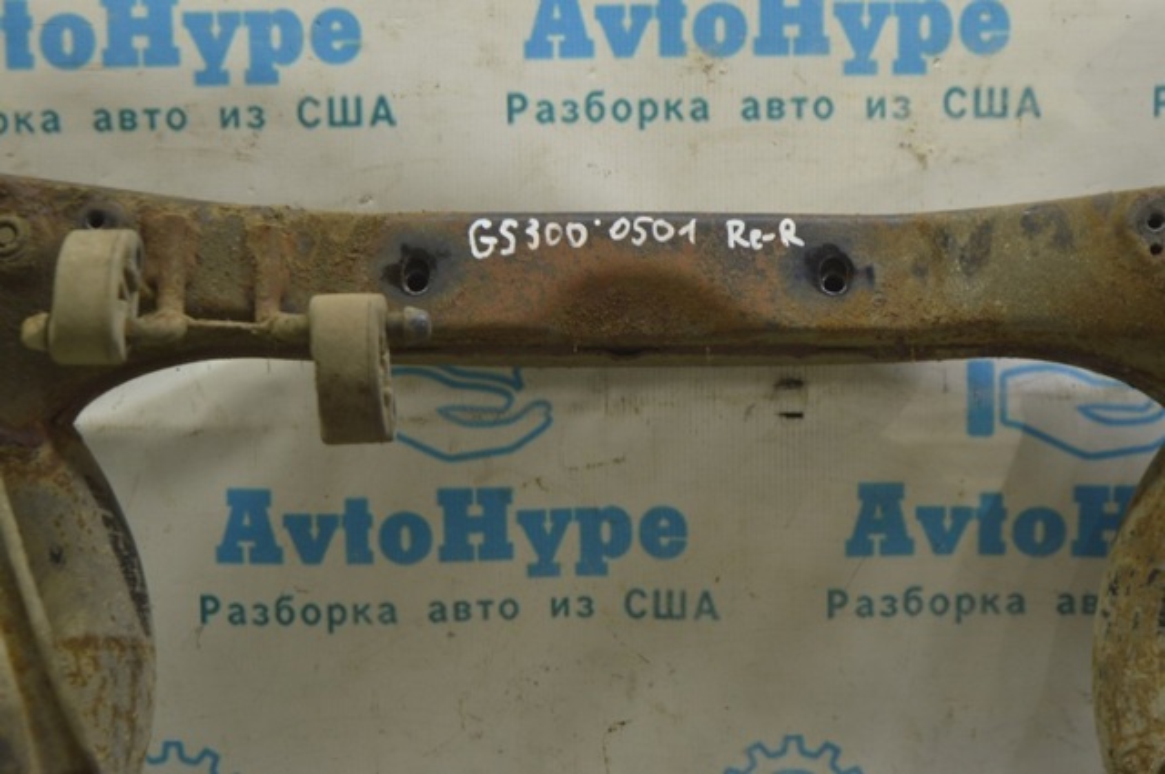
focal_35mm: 82
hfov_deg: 24.6
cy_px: 387
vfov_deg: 16.5
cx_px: 582
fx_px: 2666
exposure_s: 1/20
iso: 400
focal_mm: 55
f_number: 5.6
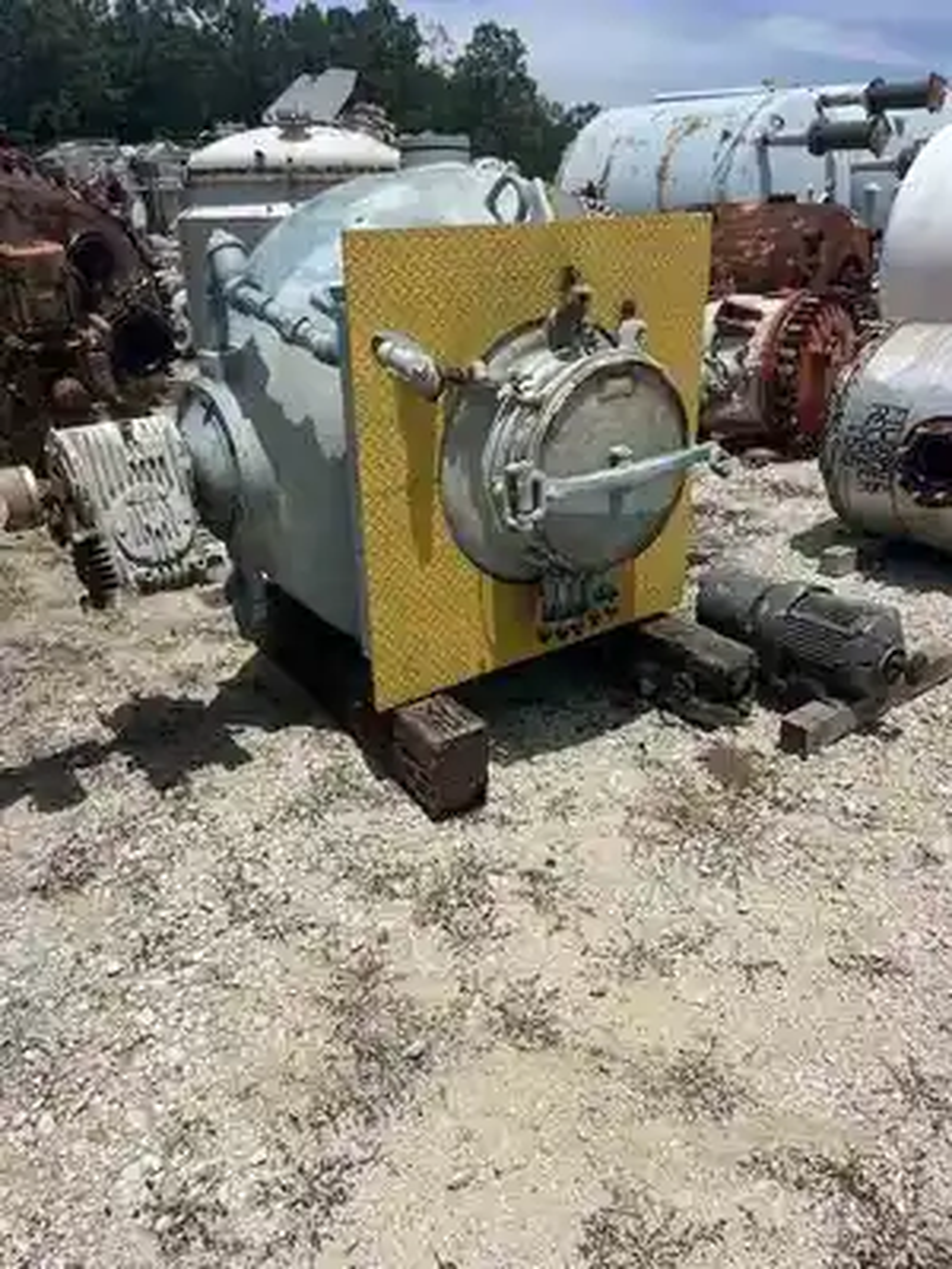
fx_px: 953
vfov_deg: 67.3
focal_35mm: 26
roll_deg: +2.8
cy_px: 634
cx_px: 476
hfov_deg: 53.1
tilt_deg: -19.0
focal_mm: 5.1
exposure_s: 1/4651
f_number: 1.6
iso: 50
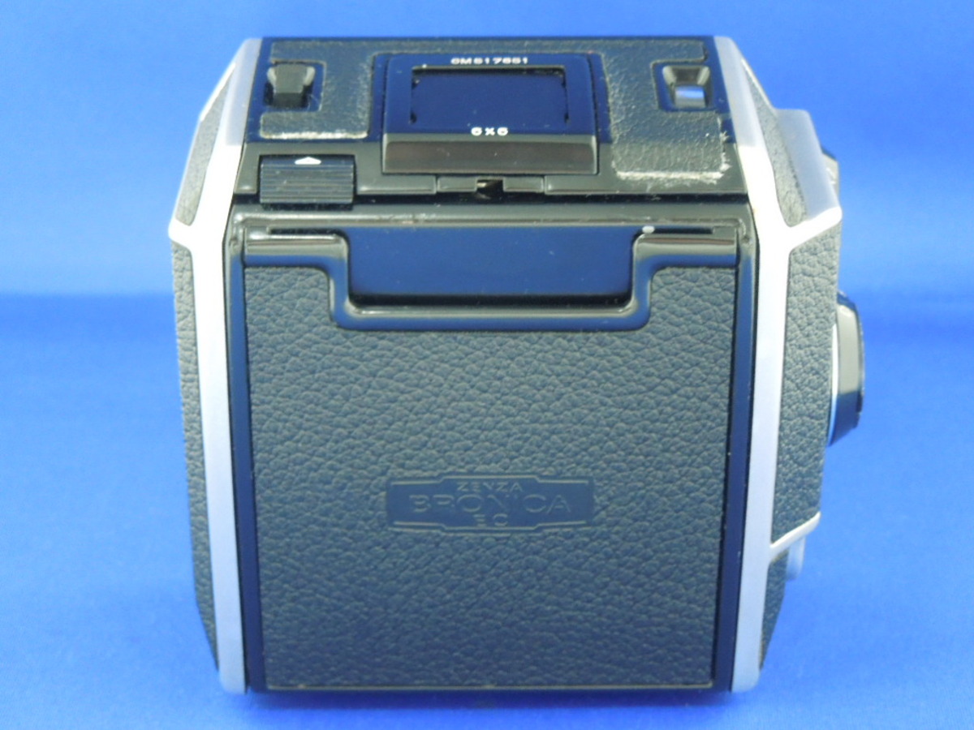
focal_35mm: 78
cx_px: 487
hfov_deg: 25.0
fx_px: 2195
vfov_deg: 18.9
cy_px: 365
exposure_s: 1/8
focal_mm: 14.1
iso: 800
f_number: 4.5
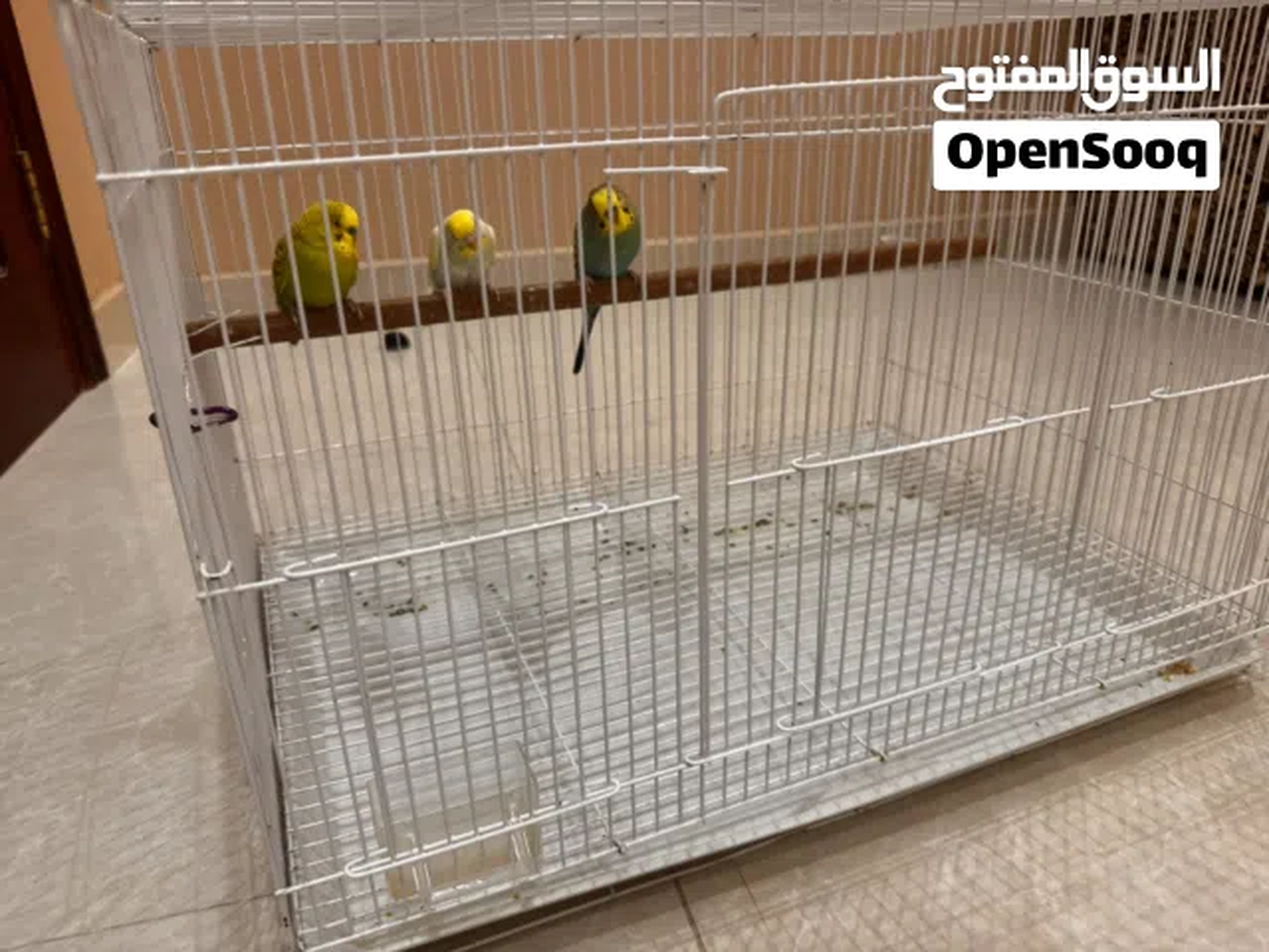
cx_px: 634
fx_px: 880
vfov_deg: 56.8
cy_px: 476
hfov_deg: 71.6
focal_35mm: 24
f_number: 1.78
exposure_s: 1/50
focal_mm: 6.76
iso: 250
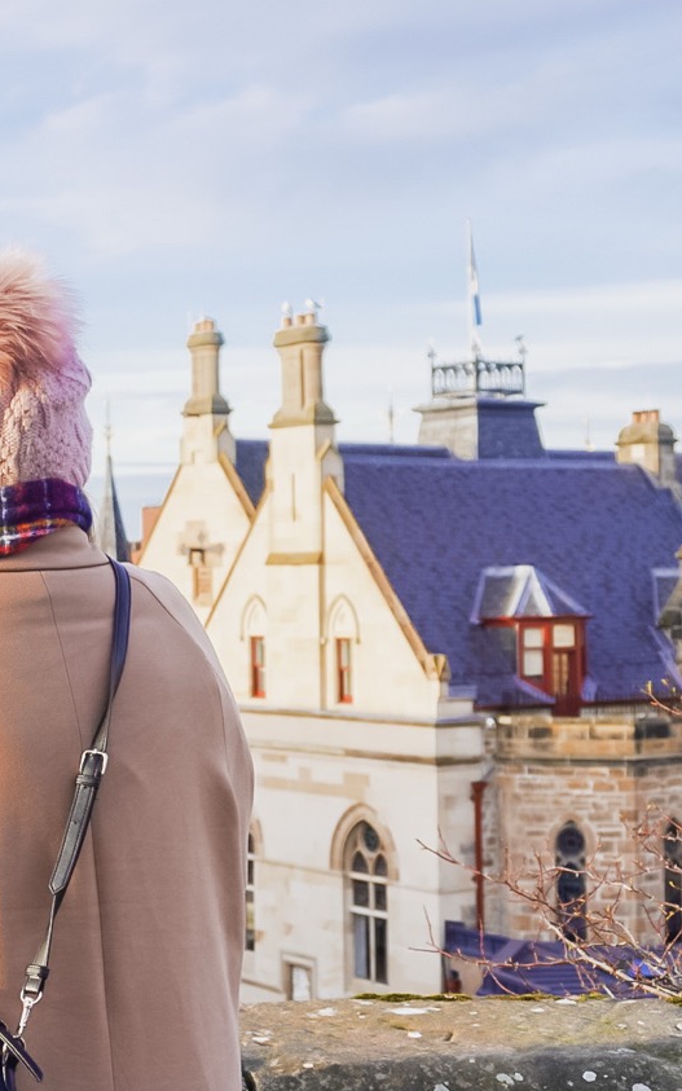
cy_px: 542
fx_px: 1933
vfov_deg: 31.5
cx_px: 79
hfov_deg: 19.7
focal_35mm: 65
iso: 100
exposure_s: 1/250
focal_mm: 28
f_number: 5.6
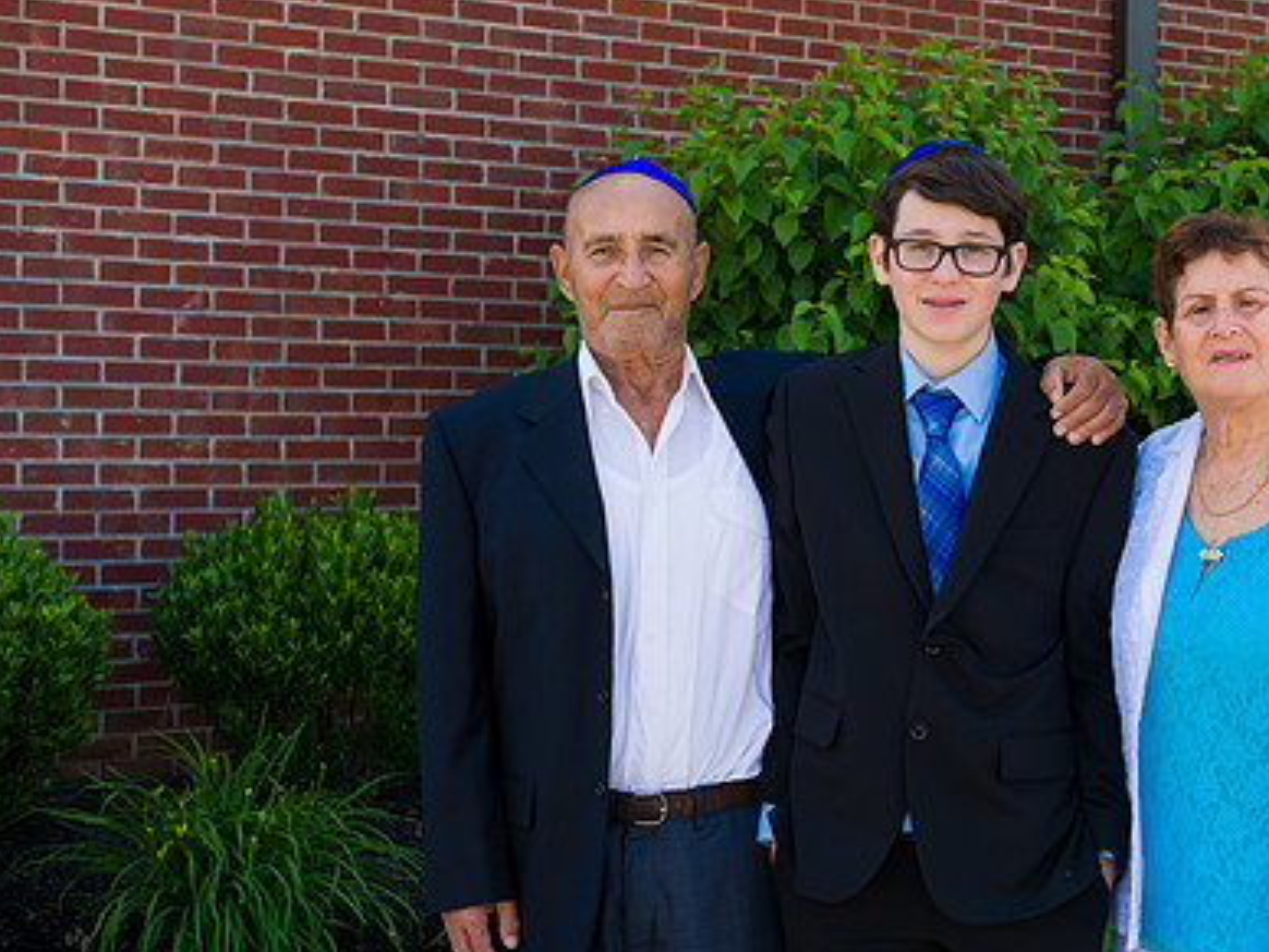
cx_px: 942
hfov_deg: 27.8
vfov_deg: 21.3
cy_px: 512
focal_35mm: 69
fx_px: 2529
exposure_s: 1/160
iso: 200
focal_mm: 48
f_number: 5
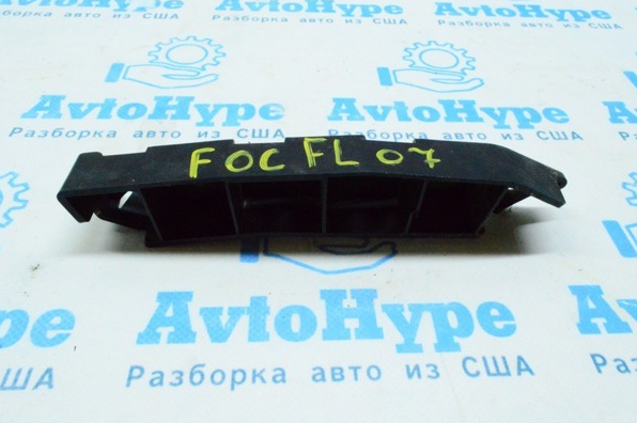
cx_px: 314
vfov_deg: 44.9
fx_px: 513
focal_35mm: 29
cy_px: 205
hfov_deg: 63.7
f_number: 22
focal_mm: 18
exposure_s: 1/60
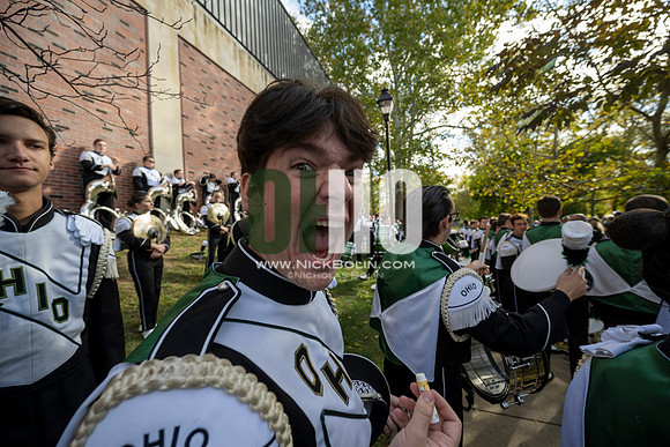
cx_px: 335
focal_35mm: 14
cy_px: 224
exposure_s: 1/500
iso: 250
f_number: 4.5
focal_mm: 14
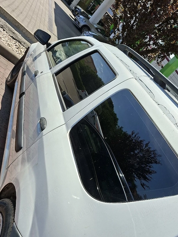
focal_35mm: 30
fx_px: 206
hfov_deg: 46.4
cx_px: 111
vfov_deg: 58.9
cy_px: 154
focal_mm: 5.54
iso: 50
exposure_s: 1/2500
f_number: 1.8
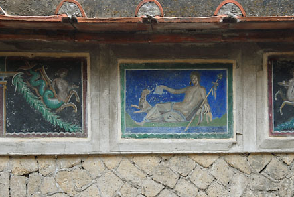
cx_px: 179
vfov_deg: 10.8
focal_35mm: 127
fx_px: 1039
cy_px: 134
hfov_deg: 16.1
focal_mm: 60
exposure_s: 1/80
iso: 100
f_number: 4.8
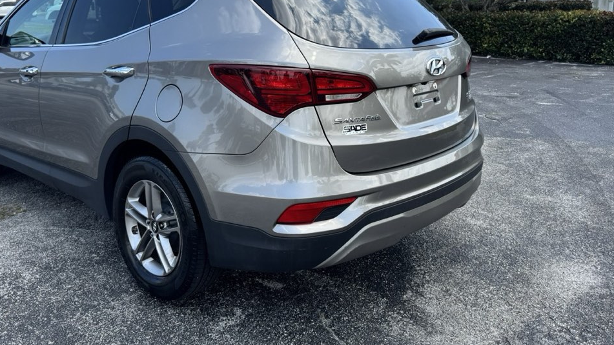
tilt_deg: -11.7
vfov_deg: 35.3
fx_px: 537
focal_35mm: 33
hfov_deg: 59.3
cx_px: 271
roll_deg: -0.6
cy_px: 116
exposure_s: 1/1488
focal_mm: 6.76
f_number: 1.78
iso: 80
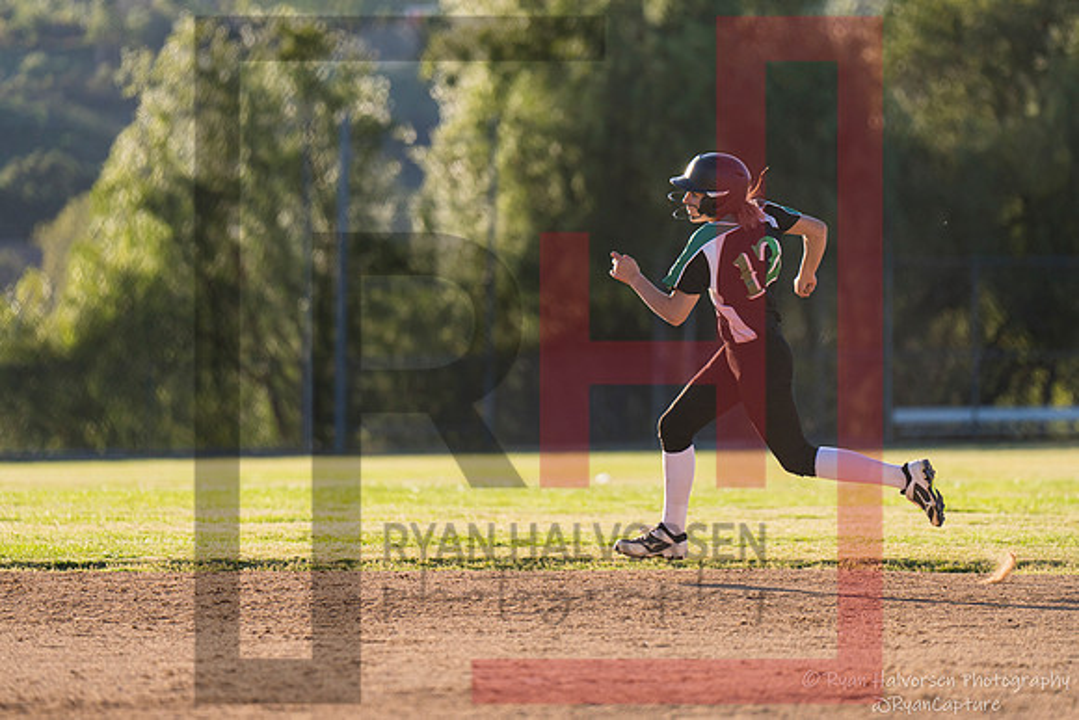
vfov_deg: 5.5
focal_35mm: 251
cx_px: 596
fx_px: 7521
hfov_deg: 8.2
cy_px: 276
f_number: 2.8
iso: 400
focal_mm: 200
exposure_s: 1/2500
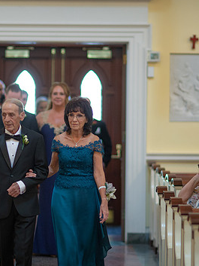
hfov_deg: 7.0
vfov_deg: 9.3
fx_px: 1632
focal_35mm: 213
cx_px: 50
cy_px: 141
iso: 1600
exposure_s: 1/250
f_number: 2
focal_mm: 135
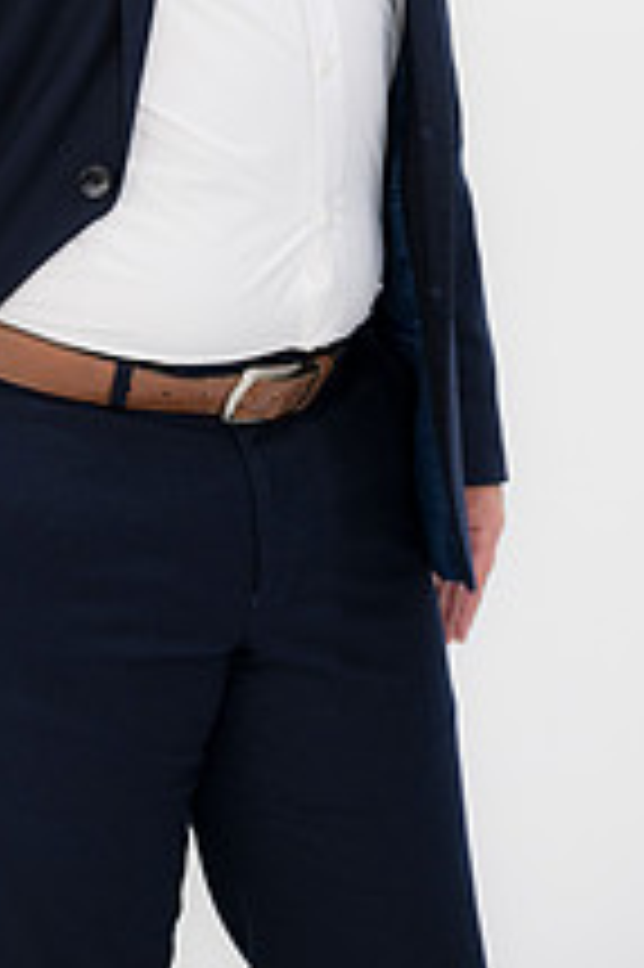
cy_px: -36
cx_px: 189
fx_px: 4112
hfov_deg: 8.9
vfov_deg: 13.2
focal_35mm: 153
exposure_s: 1/125
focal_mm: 73
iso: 800
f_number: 3.2
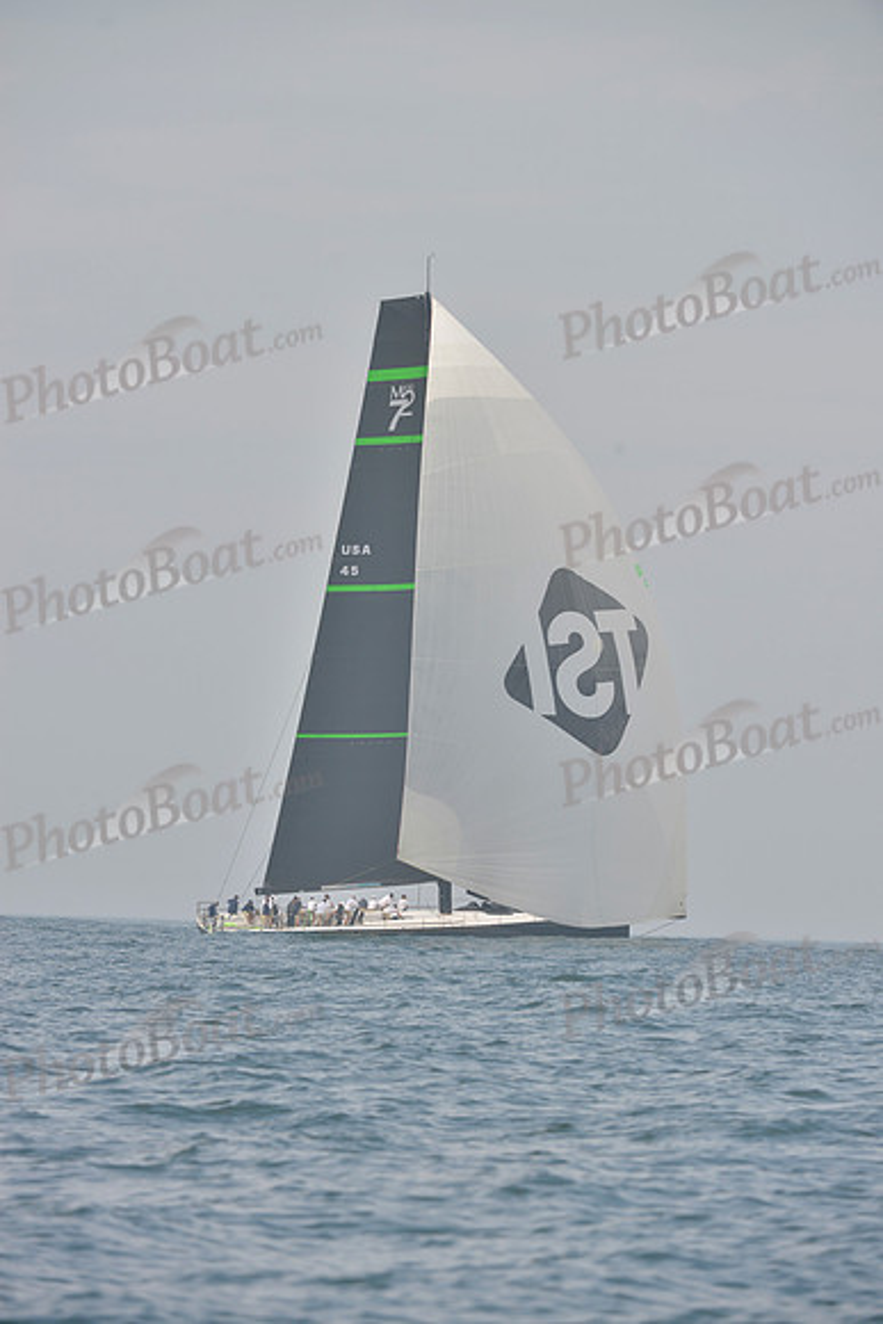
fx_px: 10662
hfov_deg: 4.7
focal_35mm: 290
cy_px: 662
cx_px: 442
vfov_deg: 7.1
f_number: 9
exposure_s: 1/800
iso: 280
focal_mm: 290
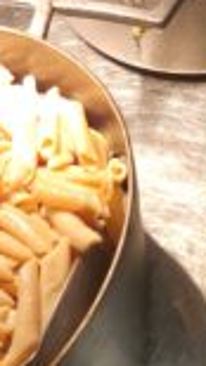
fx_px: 943
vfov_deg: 21.3
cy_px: 0
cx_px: 204
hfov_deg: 12.3
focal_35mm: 97
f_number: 1.8
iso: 64
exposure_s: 1/100
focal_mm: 5.4
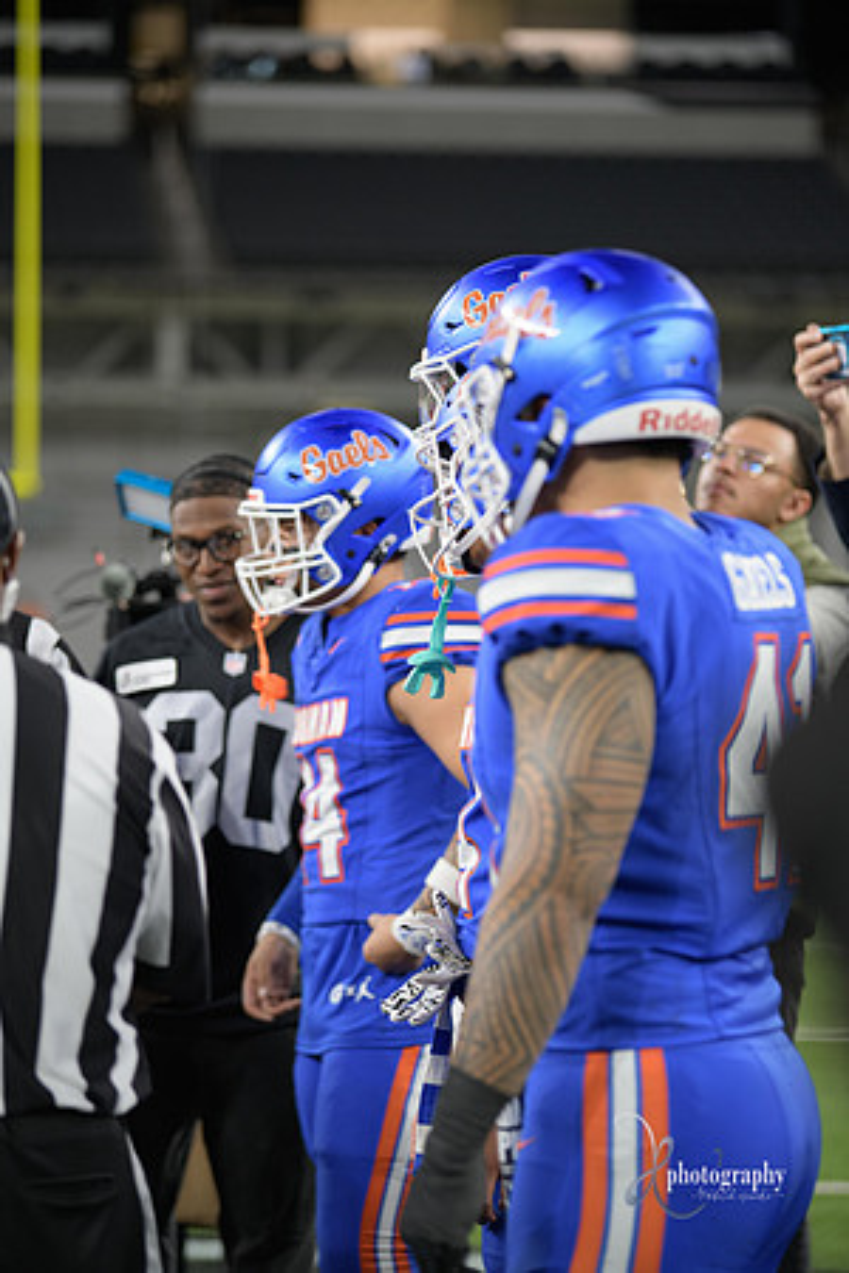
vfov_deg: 15.8
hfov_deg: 10.5
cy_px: 636
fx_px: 4598
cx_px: 424
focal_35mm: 130
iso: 1000
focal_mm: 130
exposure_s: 1/400
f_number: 2.8
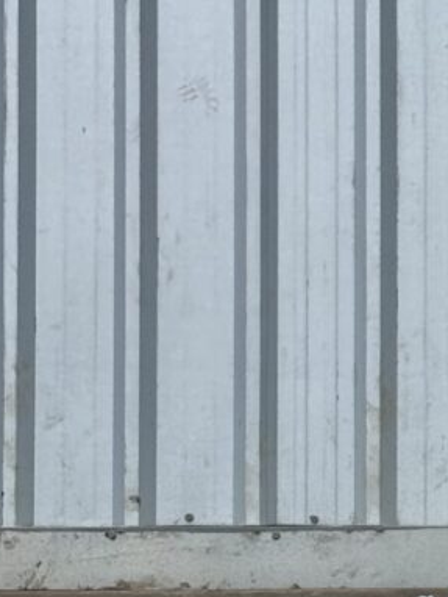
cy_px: 438
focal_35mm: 193
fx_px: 3327
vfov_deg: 10.2
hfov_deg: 7.5
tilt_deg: +3.5
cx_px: 801
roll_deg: +0.2
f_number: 1.78
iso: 64
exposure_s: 1/344
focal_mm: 6.86
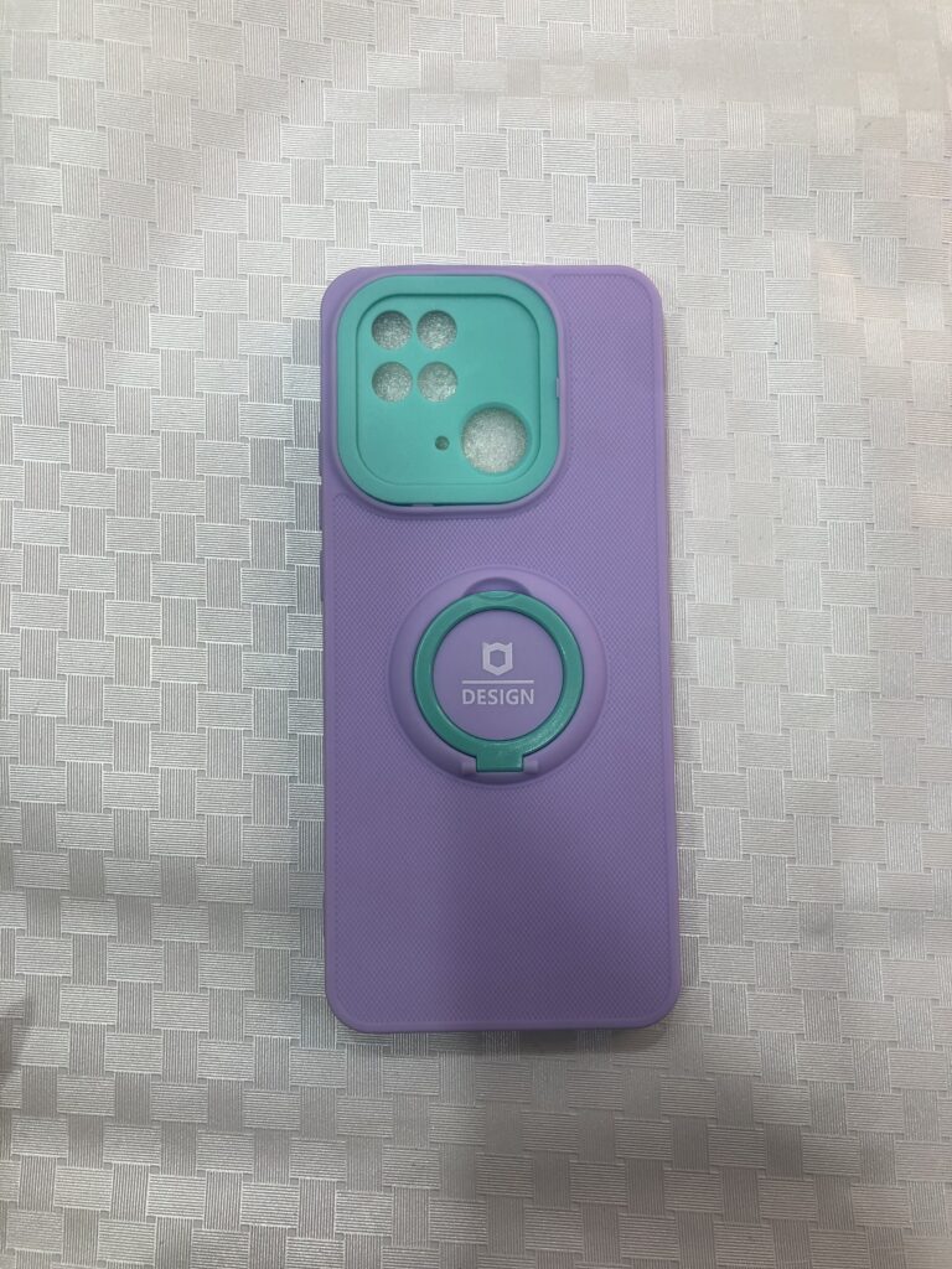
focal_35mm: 28
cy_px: 634
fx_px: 1027
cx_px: 476
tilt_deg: -85.9
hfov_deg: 49.7
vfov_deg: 63.4
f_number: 1.8
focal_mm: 4
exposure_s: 1/110
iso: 20
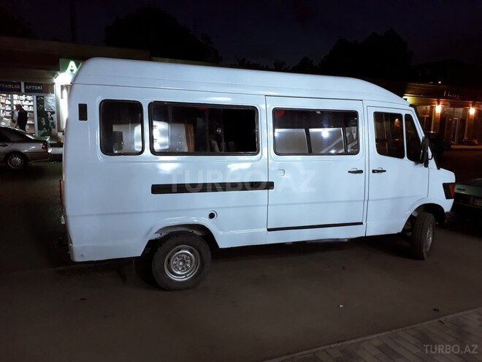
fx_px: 376
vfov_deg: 51.4
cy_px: 181
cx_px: 241
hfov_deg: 65.3
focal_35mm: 27
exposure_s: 1/14
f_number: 1.9
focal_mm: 3.6
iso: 160
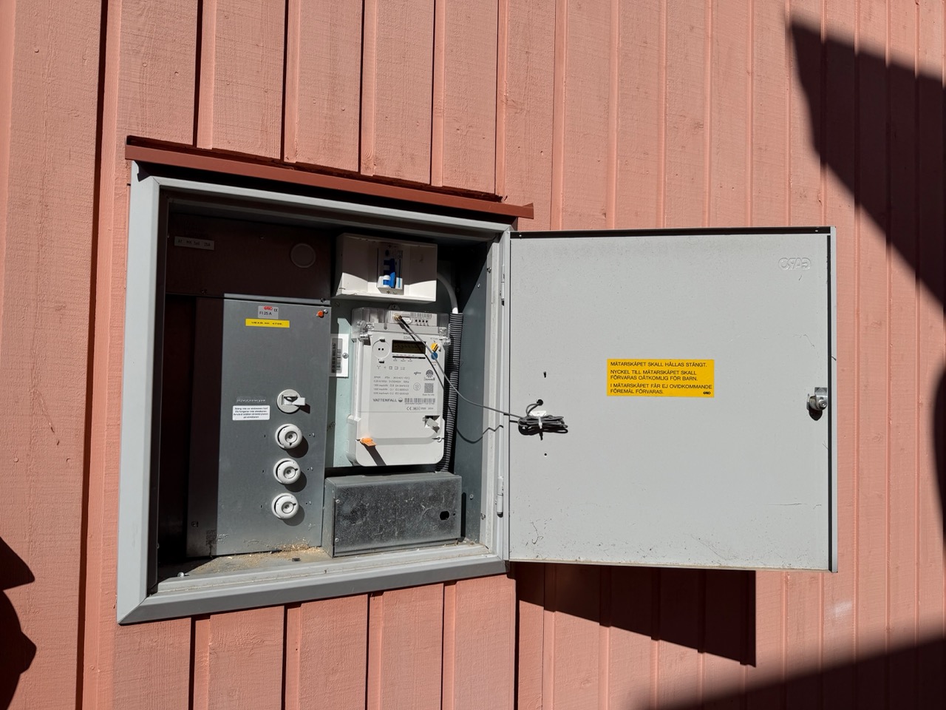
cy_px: 355
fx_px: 656
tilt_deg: +4.0
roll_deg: -0.1
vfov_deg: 56.8
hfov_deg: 71.6
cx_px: 473
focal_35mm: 24
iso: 80
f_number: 1.78
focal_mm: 6.76
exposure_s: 1/11905
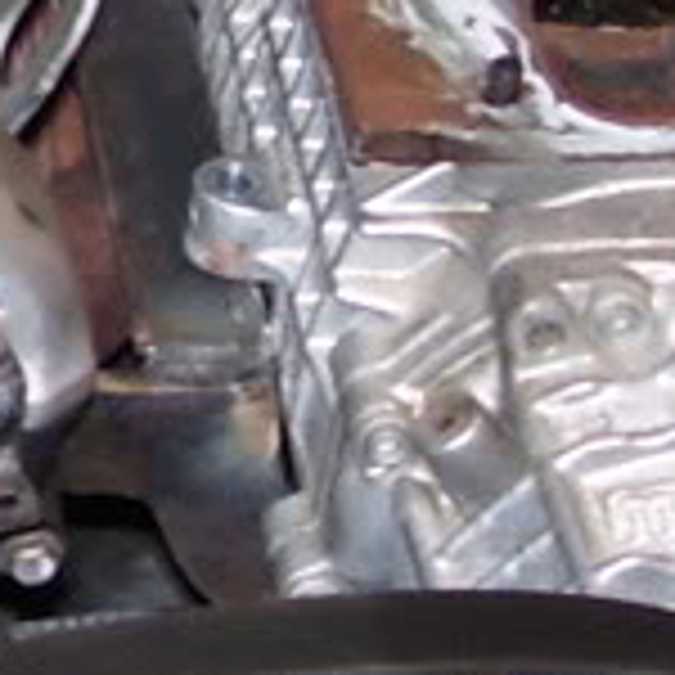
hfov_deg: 7.7
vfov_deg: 8.0
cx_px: -711
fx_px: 4787
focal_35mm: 217
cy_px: 22
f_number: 2.7
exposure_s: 1/60
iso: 80
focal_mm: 6
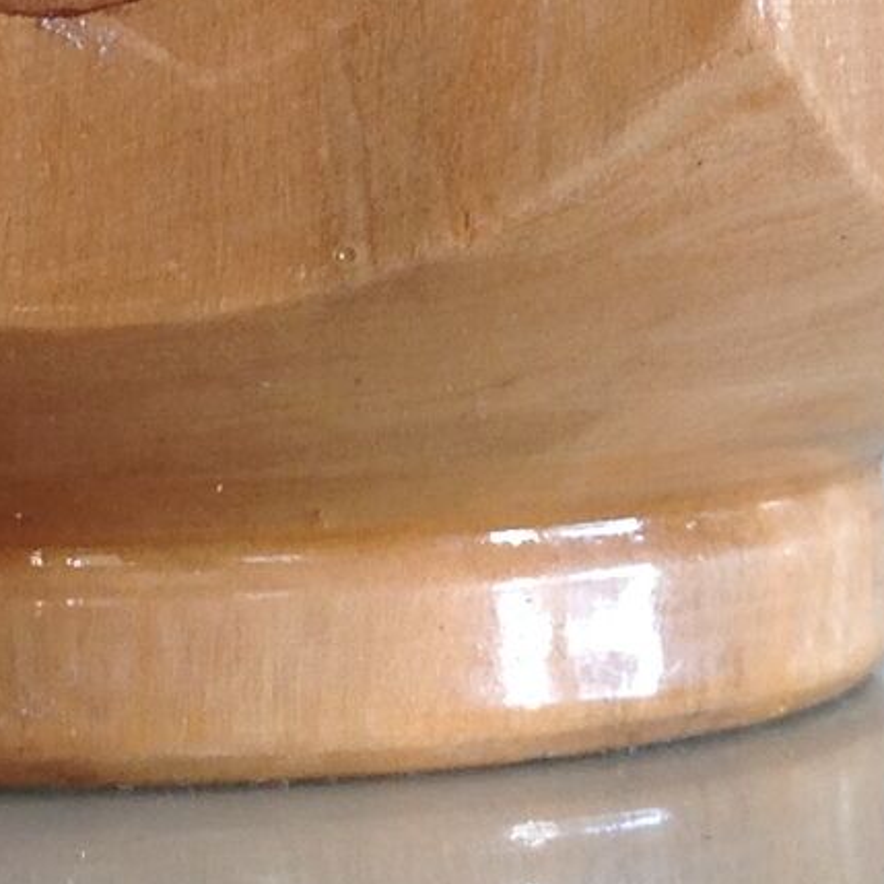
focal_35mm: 144
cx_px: 206
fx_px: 4160
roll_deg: +1.1
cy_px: -291
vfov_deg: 11.8
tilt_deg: +5.8
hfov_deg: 12.1
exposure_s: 1/24
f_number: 2.4
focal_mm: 4.28
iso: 50
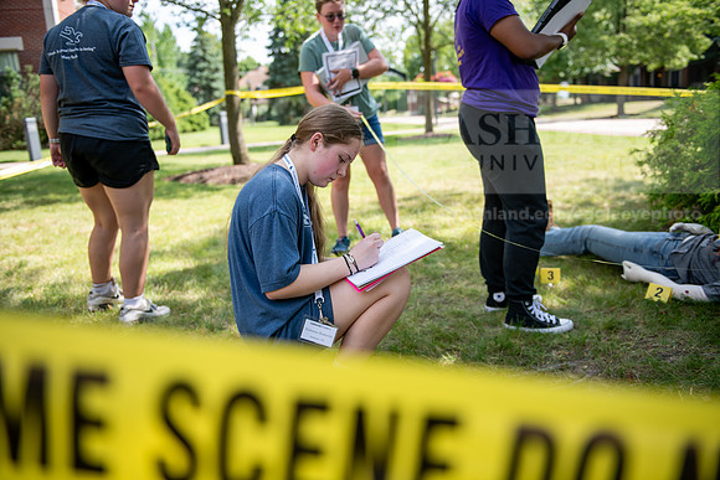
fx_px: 640
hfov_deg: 58.7
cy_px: 240
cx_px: 360
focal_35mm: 32
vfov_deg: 41.1
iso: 160
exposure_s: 1/640
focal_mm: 32
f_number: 2.8
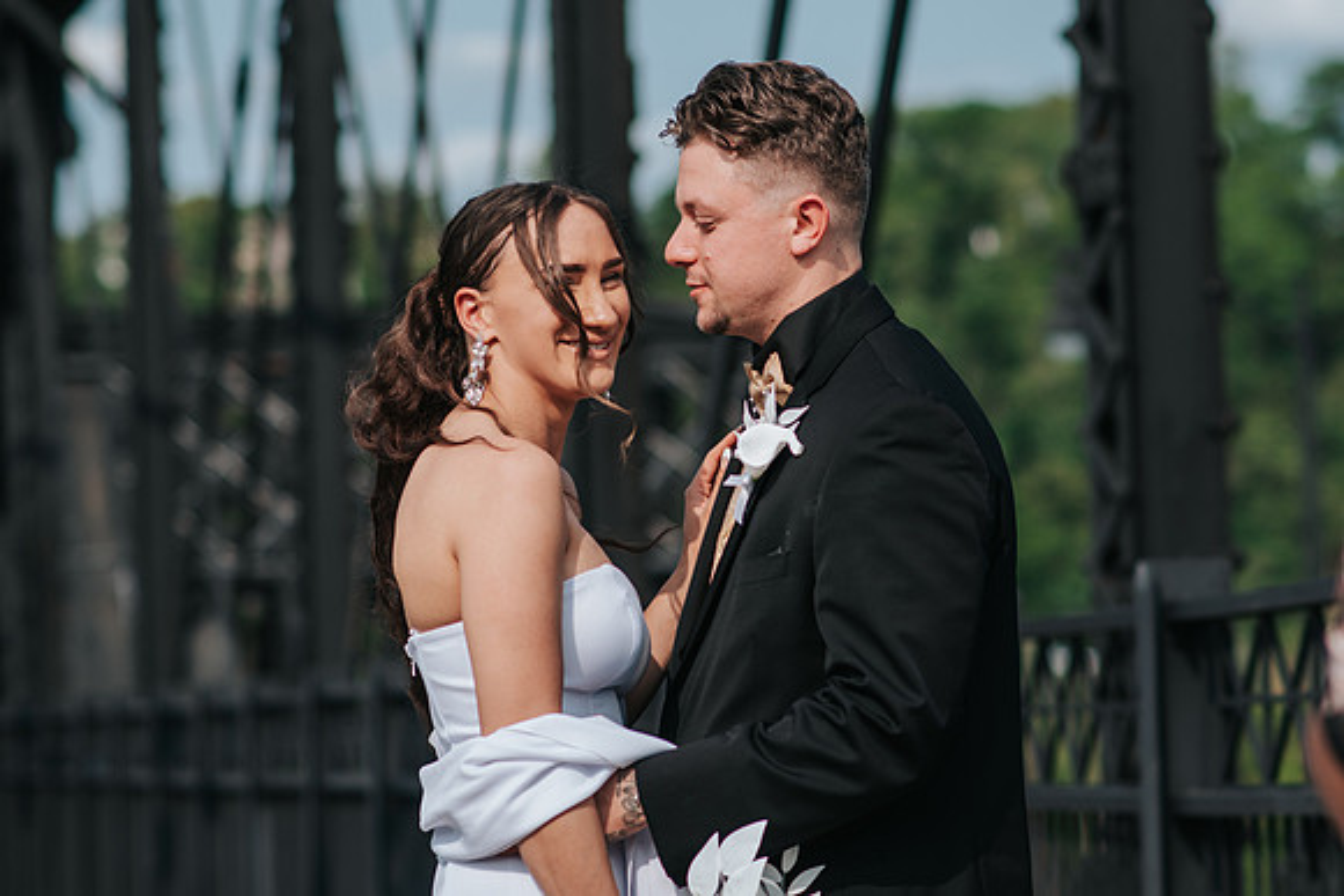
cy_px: 448
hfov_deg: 14.6
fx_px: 5260
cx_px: 743
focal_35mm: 141
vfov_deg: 9.7
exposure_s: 1/2500
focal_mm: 85
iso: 100
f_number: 2.8
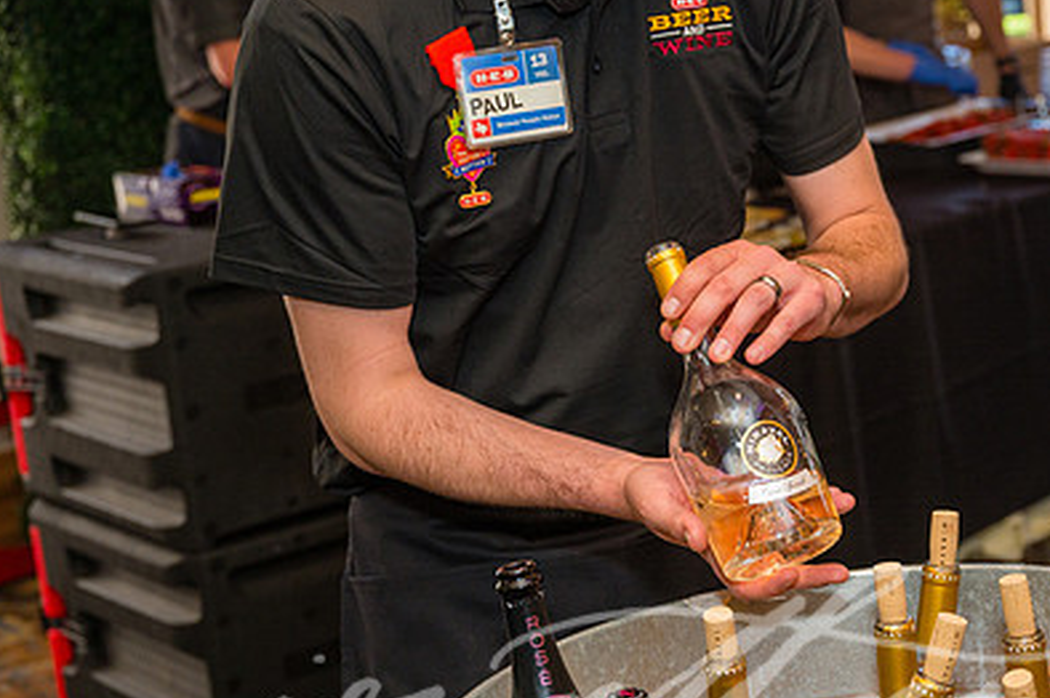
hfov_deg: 26.7
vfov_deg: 18.1
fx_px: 2186
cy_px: 413
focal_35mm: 75
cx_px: 754
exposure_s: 1/200
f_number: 4.5
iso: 640
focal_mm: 51
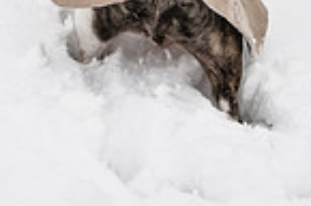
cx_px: 39
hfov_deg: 10.7
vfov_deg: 7.0
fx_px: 1655
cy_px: -145
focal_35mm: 192
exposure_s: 1/200
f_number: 4
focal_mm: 32
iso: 100
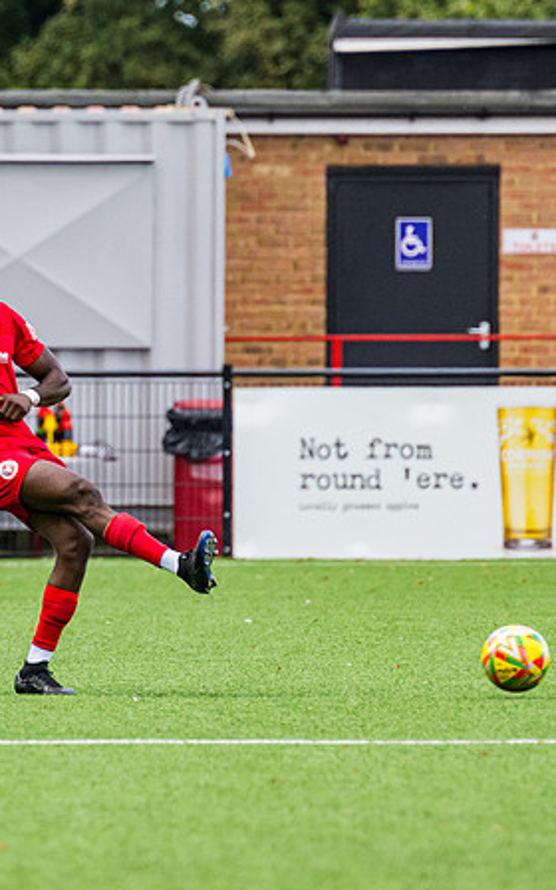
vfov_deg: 2.9
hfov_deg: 1.8
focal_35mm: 726
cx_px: -152
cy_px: 414
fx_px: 17601
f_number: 4.5
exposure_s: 1/1250
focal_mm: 260
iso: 800
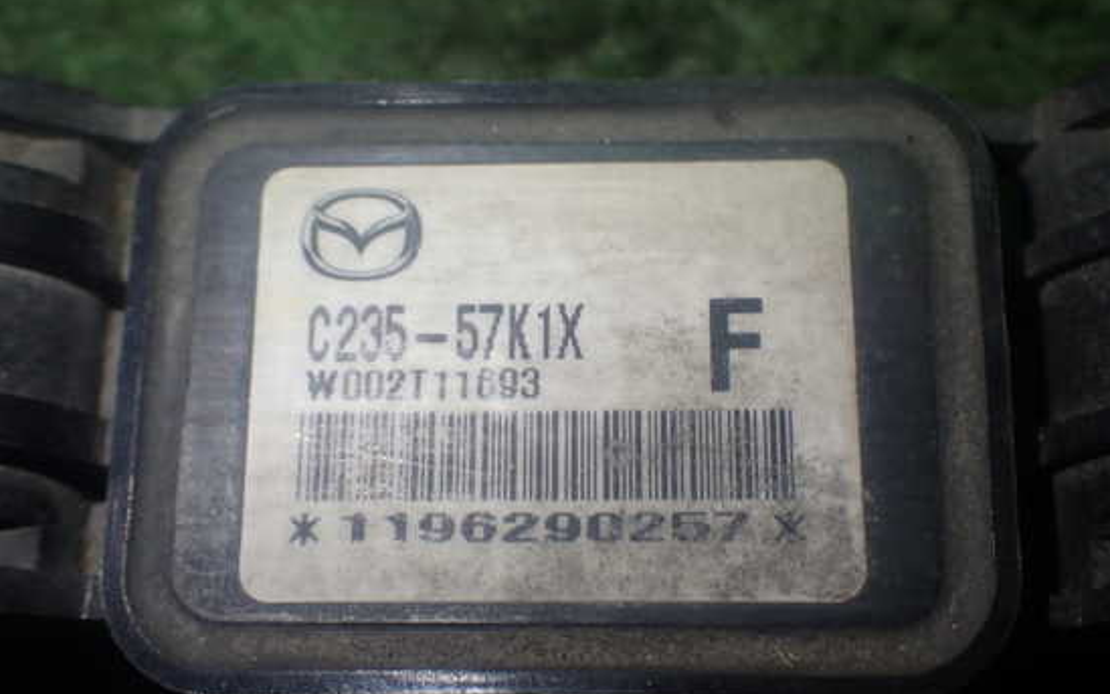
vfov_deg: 25.3
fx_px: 1543
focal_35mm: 51
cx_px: 540
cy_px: 348
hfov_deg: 39.6
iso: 160
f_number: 2.9
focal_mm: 7.84
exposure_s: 1/80
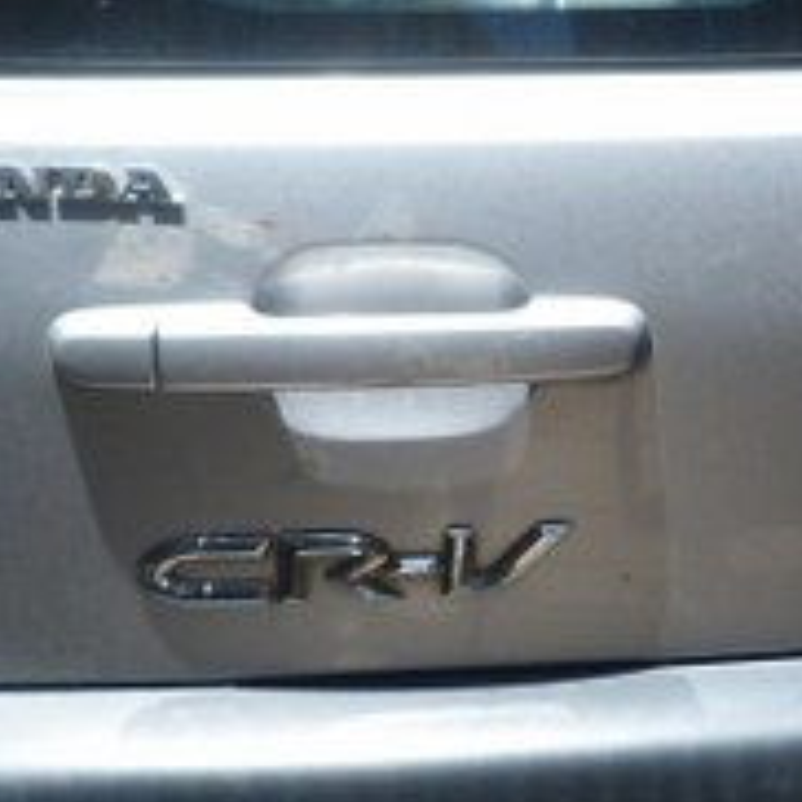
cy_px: 326
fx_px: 2543
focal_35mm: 97
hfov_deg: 17.1
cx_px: 983
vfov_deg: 17.9
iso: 80
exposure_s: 1/250
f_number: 4
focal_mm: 4.5
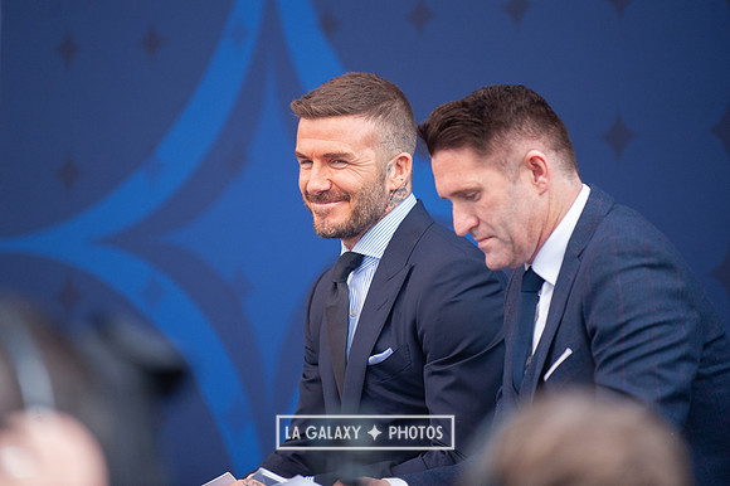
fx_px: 4796
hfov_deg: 8.7
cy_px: 204
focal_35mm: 237
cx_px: 332
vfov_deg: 5.8
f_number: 2.8
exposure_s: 1/1250
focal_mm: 200
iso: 1100
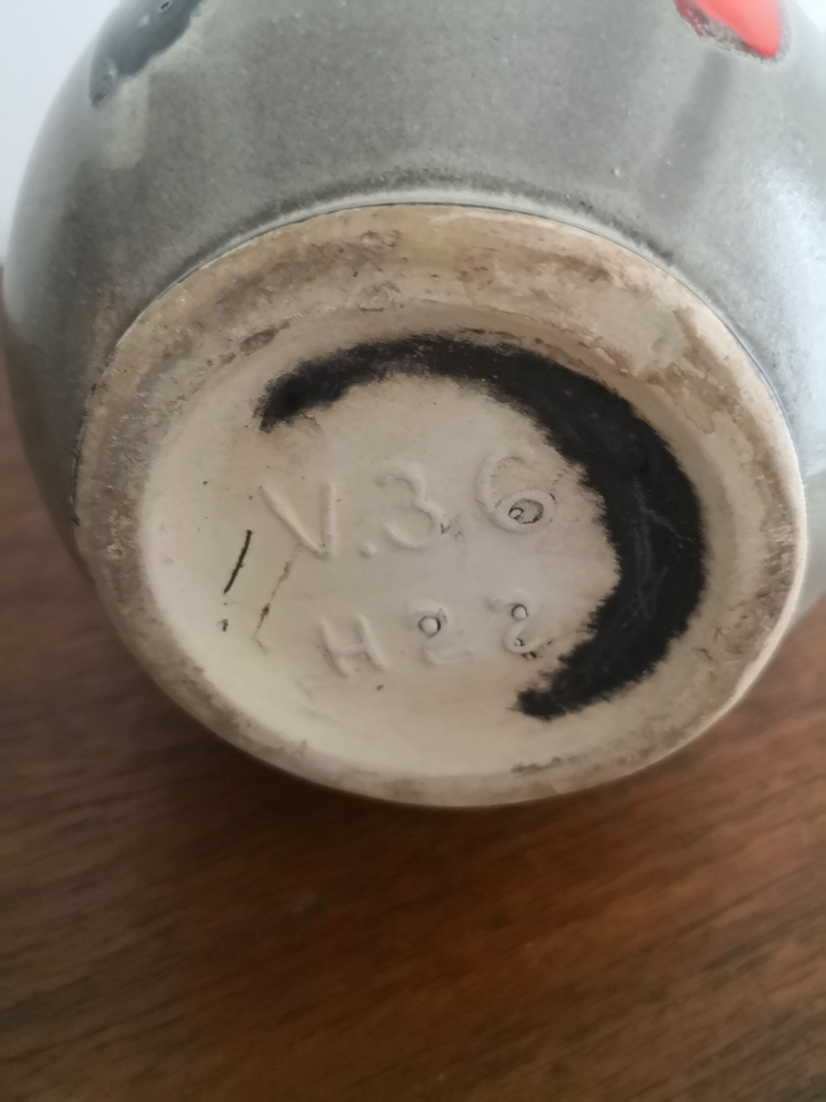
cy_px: 551
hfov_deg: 51.4
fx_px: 859
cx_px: 413
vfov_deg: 65.3
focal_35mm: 27
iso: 640
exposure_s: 1/16.7
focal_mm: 3.95
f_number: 1.6
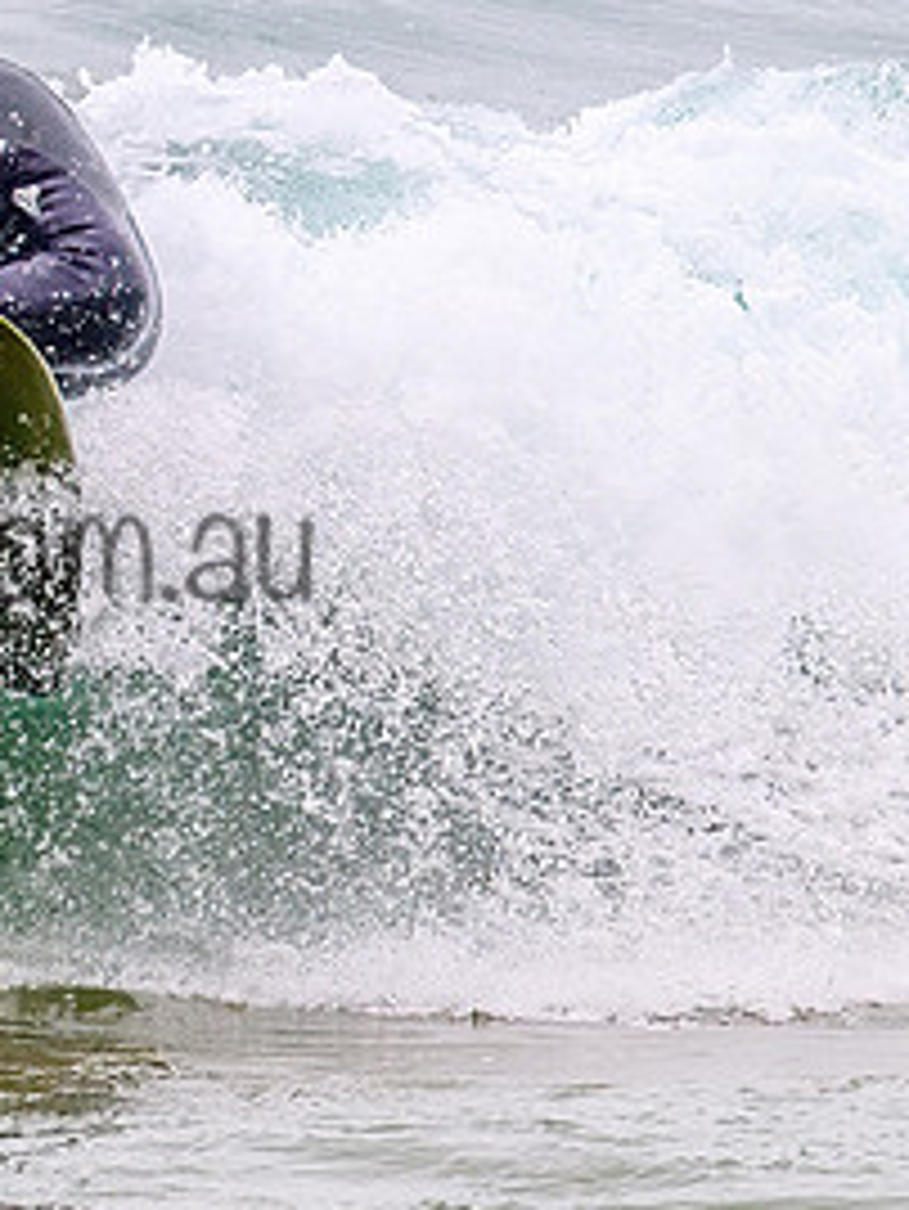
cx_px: -265
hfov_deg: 1.0
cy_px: 432
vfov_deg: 1.3
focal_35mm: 1524
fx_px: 53317
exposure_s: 1/2000
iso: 1000
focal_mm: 550
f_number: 11
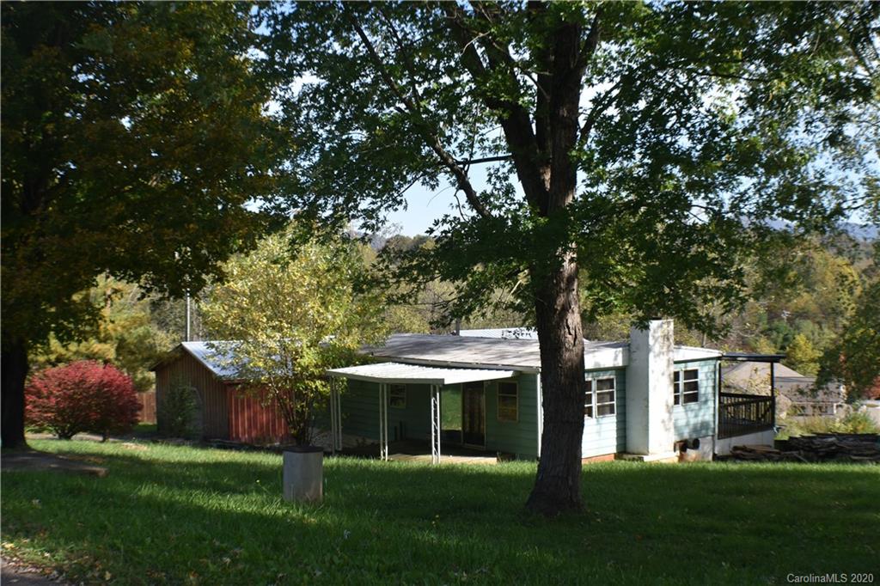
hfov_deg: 31.9
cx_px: 440
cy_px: 293
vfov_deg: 21.6
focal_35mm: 63
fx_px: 1539
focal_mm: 42
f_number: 8
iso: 180
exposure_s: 1/250
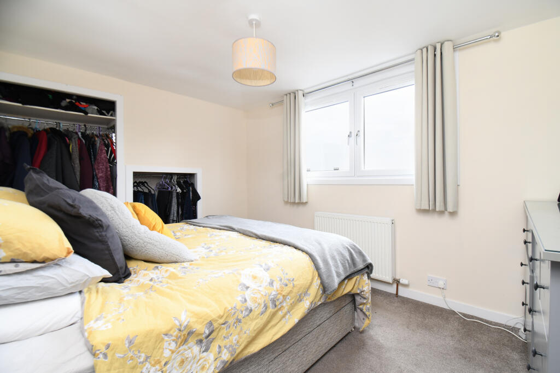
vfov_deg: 77.3
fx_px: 233
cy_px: 186
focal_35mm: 15
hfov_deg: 100.4
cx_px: 280
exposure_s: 1/13
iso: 400
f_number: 8
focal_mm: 10
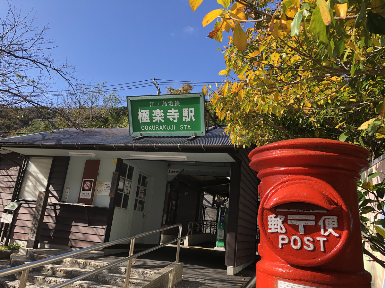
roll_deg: -5.5
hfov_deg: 63.4
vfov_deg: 49.7
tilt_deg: +15.8
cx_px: 192
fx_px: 311
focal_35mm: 28
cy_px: 144
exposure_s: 1/827
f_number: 1.8
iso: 20
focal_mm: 3.99
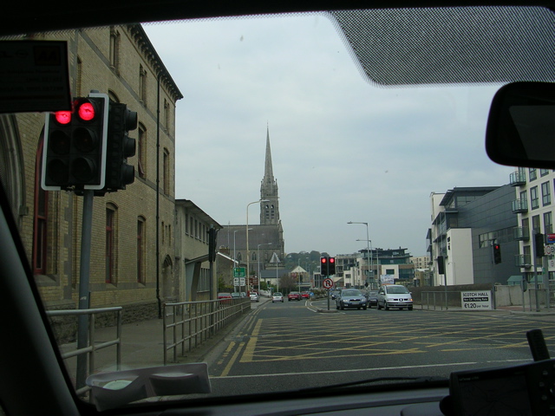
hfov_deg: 49.0
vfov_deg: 37.7
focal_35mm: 38
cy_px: 208
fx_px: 609
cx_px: 278
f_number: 2.8
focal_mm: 5.8
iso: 50
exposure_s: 1/448
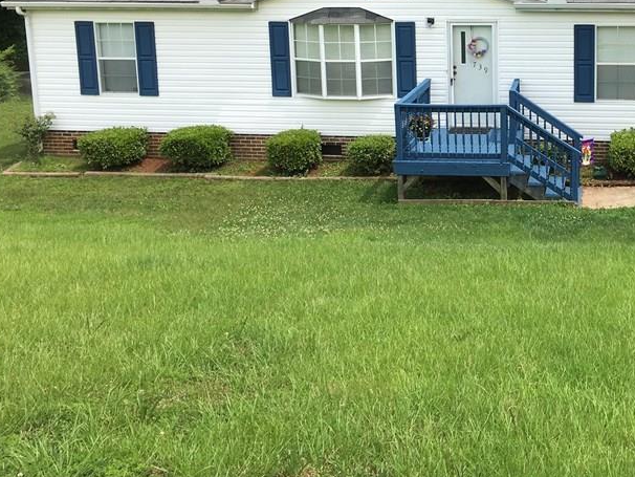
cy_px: 95
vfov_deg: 29.0
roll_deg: -0.7
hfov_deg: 37.3
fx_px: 899
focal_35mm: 49
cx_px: 524
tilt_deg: -9.4
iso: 25
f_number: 2.2
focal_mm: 4.15
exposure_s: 1/1054
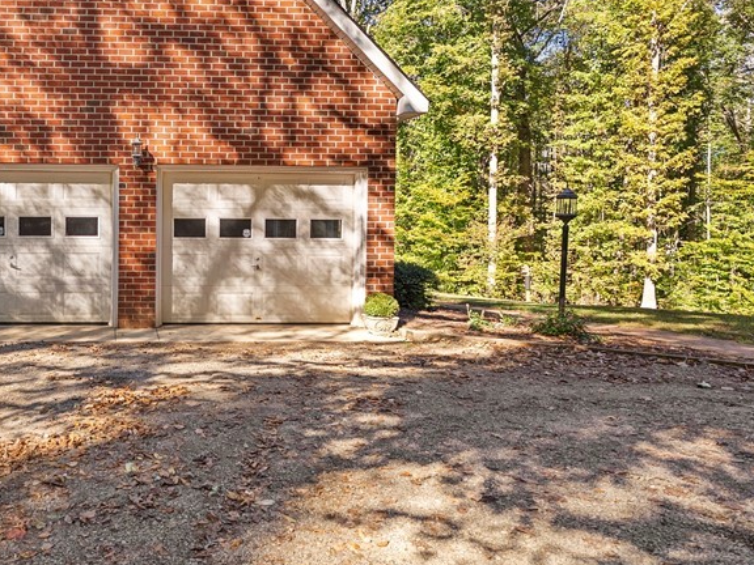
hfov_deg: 55.3
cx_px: 135
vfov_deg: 46.7
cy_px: 229
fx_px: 651
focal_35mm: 30
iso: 125
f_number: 4
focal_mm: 16.5
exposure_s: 1/30
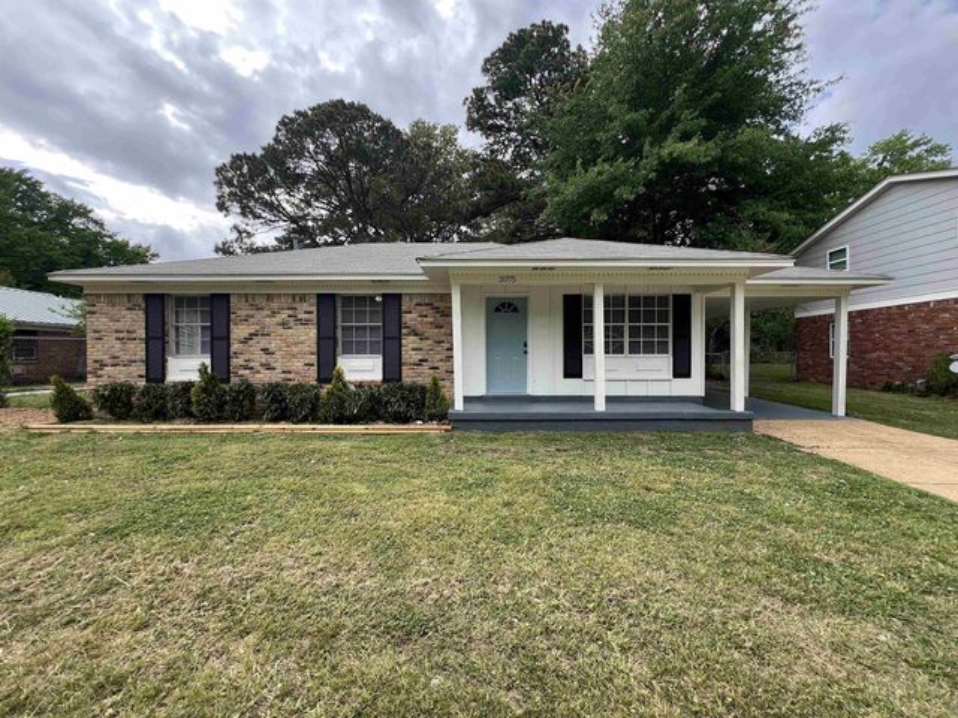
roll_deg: -0.5
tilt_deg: -1.4
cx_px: 479
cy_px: 359
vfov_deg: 89.9
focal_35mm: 13
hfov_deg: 106.2
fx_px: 360
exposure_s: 1/419
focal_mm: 1.57
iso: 32
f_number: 1.8
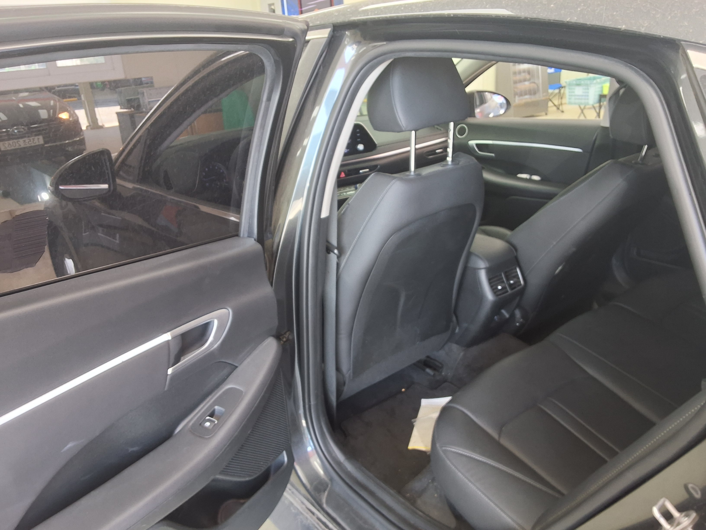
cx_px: 353
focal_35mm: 28
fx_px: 571
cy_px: 265
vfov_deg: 49.7
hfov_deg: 63.4
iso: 64
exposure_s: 1/40
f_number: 1.9
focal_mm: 2.91
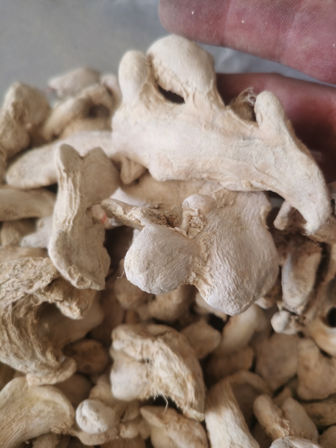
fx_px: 350
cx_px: 168
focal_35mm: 27
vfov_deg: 65.3
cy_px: 224
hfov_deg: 51.3
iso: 100
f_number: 1.8
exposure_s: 1/90
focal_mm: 5.58
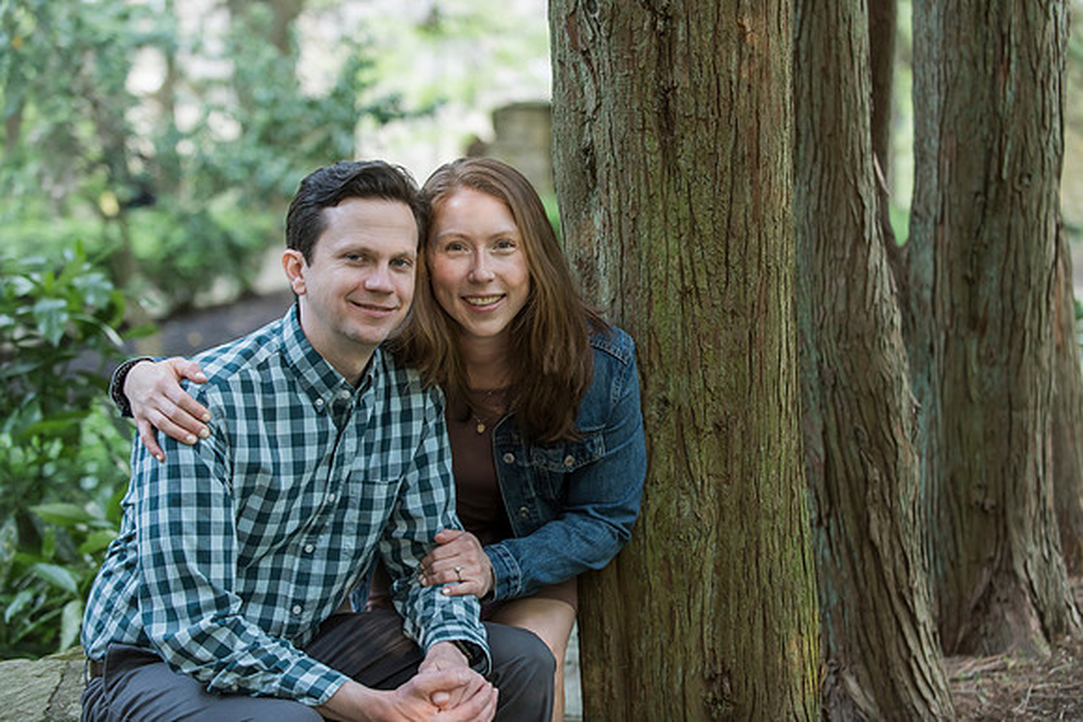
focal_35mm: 82
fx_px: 2467
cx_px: 542
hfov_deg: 24.8
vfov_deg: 16.7
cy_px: 361
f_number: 3.5
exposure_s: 1/80
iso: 800
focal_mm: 82
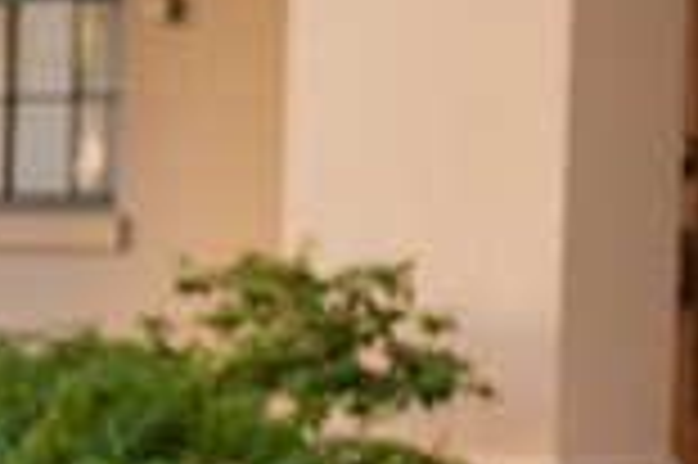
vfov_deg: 5.9
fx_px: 4493
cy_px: 534
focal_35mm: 232
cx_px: -603
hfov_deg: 8.5
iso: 640
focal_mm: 62
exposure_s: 1/200
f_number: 4.5
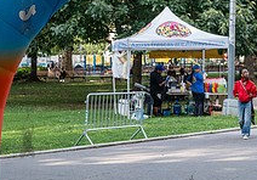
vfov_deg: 10.9
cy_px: 74
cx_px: 178
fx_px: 942
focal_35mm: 130
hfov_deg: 15.5
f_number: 4.5
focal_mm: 45
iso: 1000
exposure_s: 1/800
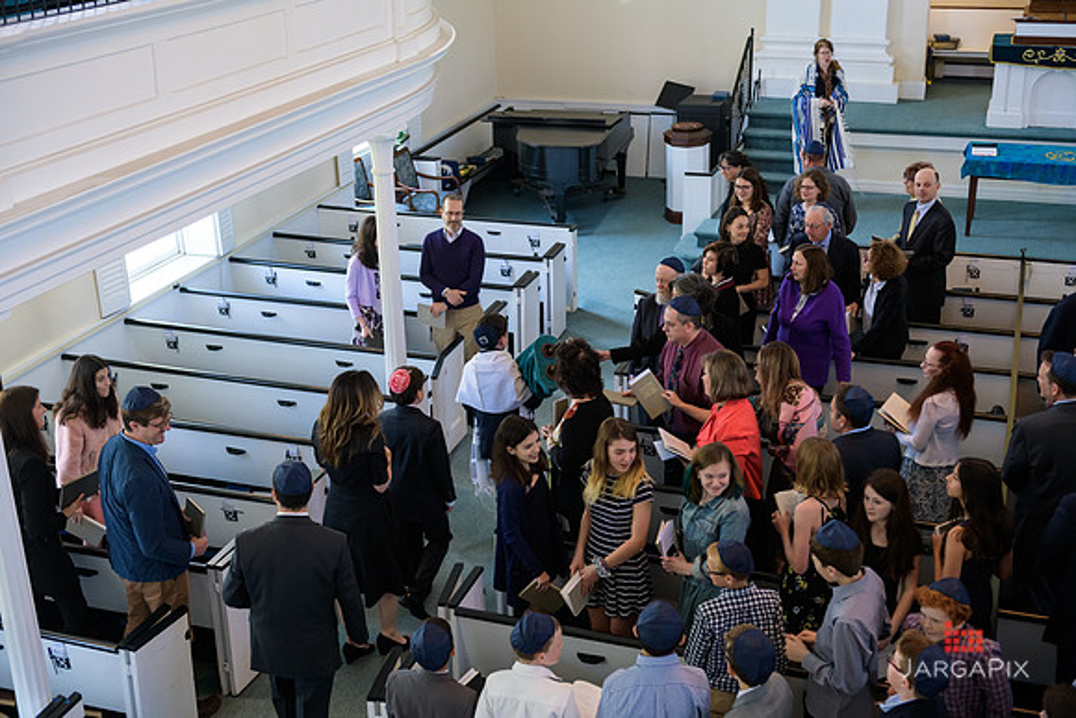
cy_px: 359
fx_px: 1435
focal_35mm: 48
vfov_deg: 28.1
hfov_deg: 41.1
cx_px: 538
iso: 1000
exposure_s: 1/200
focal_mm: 48
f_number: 3.2
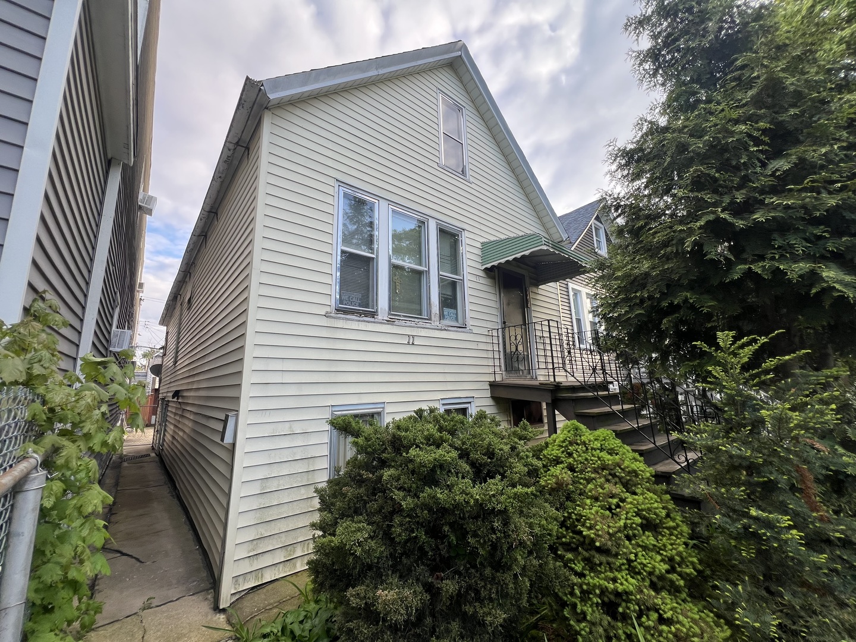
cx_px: 428
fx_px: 321
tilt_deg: +11.0
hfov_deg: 106.2
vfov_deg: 89.9
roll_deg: +1.9
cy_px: 321
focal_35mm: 13
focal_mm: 1.57
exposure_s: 1/181
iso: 32
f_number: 1.8
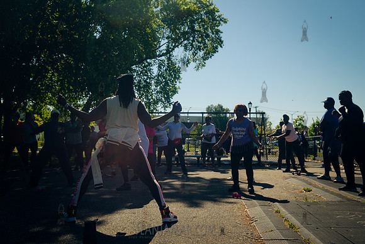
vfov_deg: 37.6
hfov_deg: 54.1
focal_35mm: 35
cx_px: 182
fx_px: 357
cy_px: 122
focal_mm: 35
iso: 200
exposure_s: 1/2500
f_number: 4.5
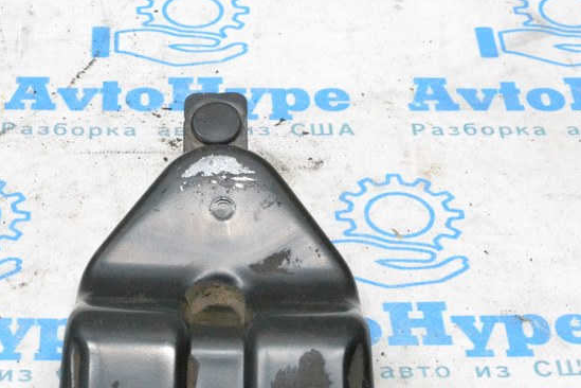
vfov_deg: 12.2
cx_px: 185
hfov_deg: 18.2
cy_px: 292
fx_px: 1807
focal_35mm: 112
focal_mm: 40
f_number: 10
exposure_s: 1/160
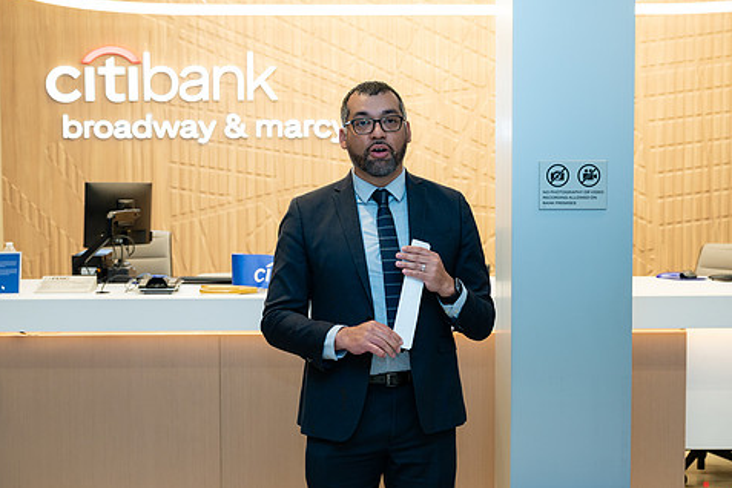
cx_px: 366
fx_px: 1118
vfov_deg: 24.6
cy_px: 256
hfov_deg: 36.2
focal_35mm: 55
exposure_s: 1/160
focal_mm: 43
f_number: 4
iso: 400
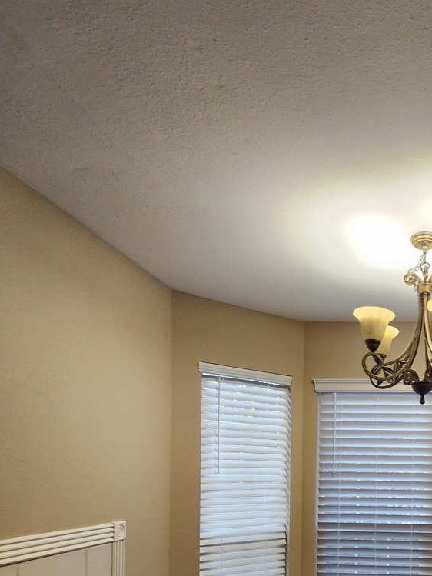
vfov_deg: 62.5
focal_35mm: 25
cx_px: 401
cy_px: 474
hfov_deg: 48.2
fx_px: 416
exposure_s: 1/60
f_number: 2.2
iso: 160
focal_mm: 2.2
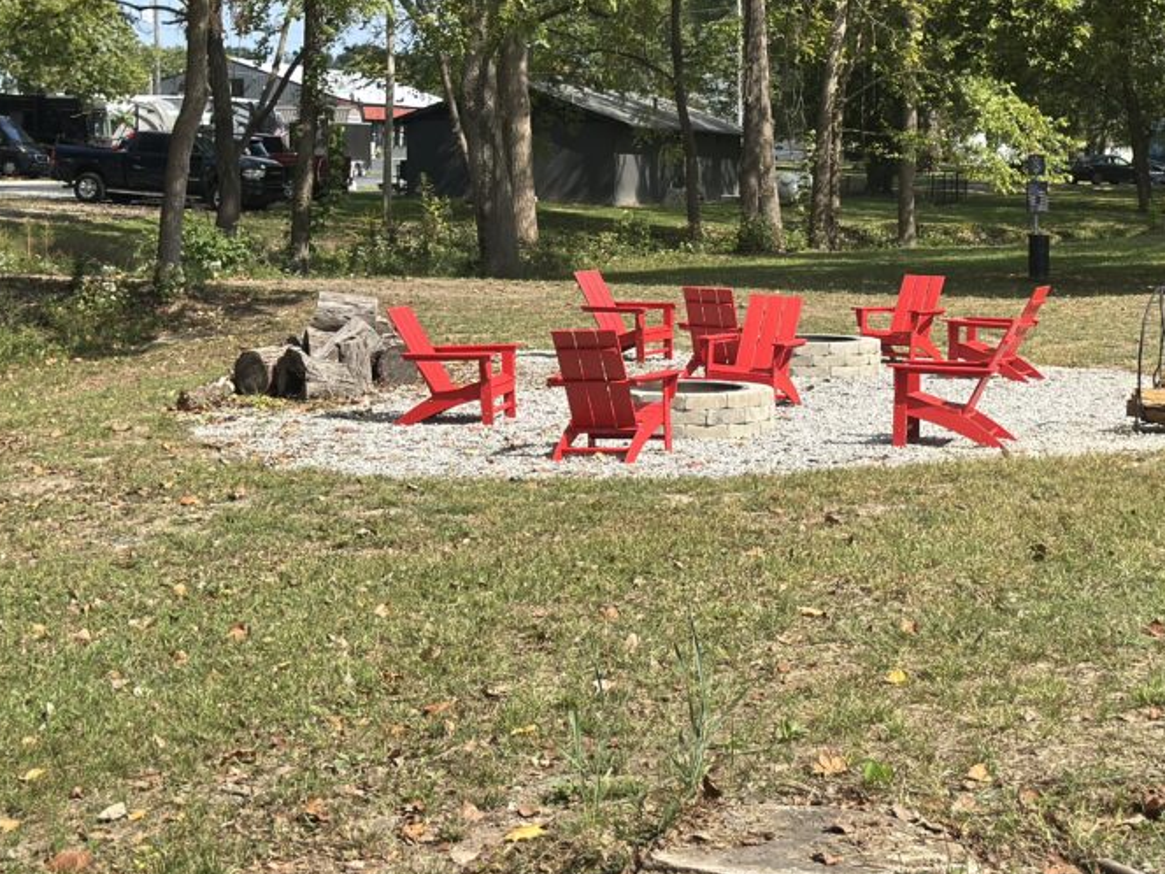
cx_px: 758
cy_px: 251
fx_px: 2490
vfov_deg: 19.8
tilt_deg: -1.9
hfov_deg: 26.2
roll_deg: -1.1
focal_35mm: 74
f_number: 1.78
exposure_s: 1/2809
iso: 100
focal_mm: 6.86
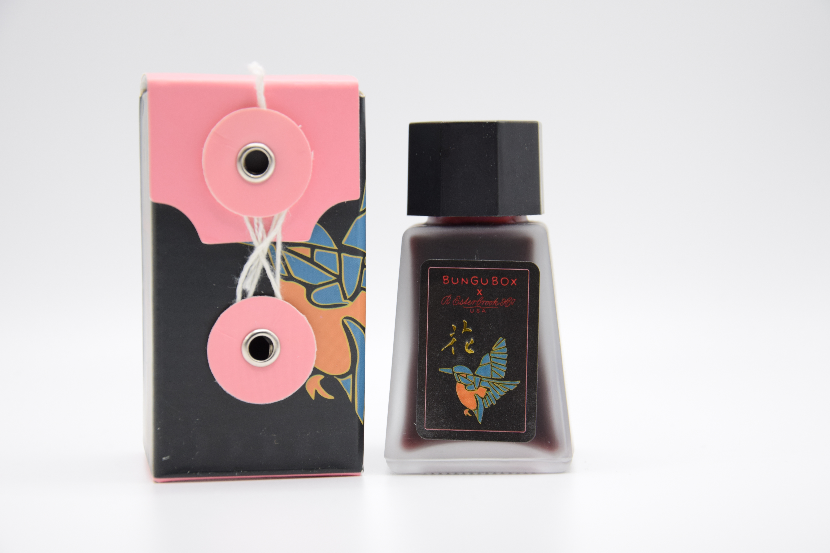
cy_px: 276
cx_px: 415
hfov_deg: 23.4
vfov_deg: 15.7
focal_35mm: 87
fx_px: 2006
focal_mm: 58
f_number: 5.6
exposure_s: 1/125
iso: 400
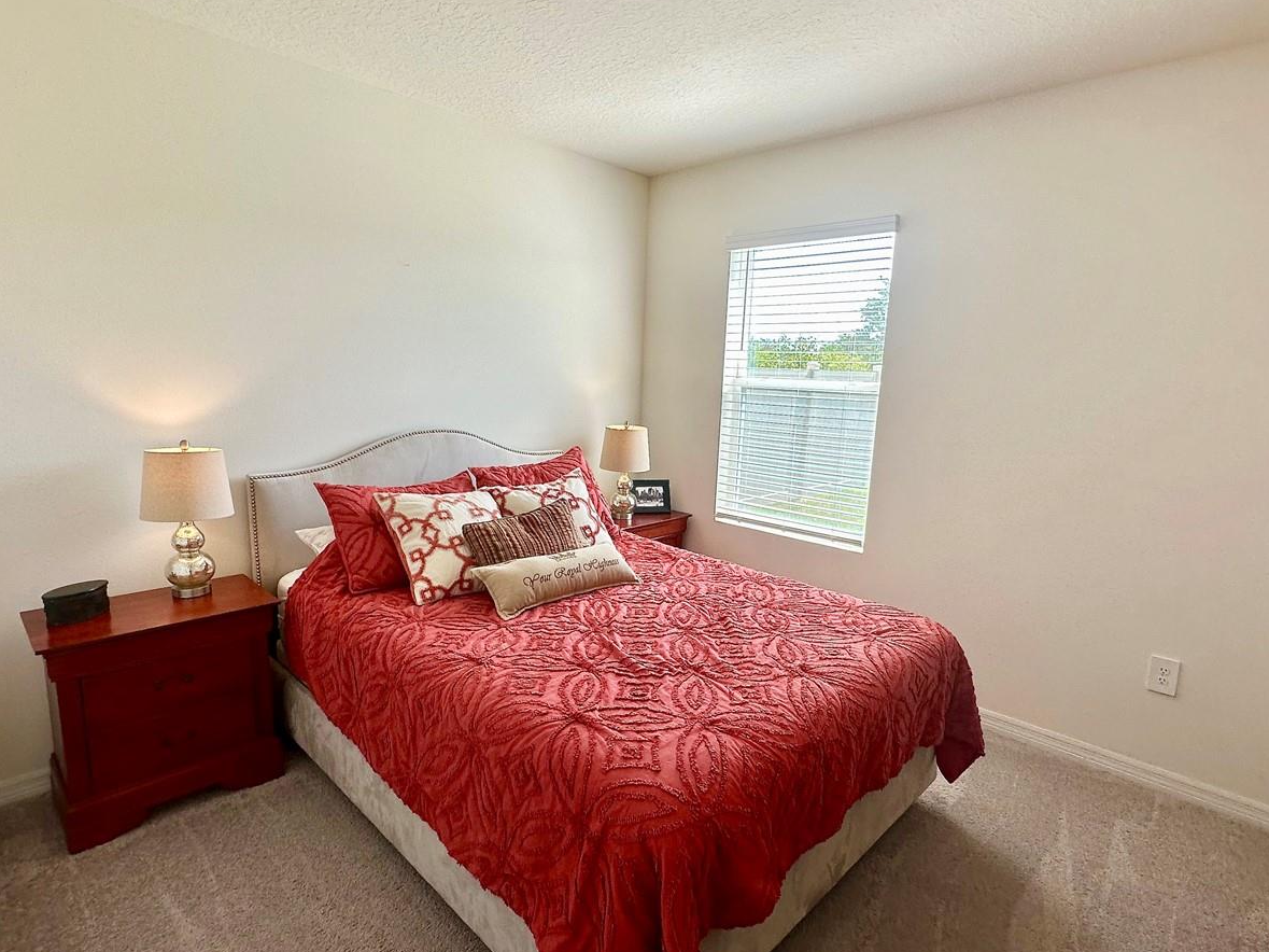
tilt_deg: -10.5
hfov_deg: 84.7
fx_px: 696
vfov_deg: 68.7
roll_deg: -2.0
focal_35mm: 19
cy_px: 493
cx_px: 618
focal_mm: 2.22
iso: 40
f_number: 2.2
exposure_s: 1/141
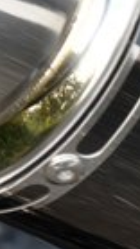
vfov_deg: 5.1
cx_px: 395
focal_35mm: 422
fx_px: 2790
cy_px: 202
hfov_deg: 2.8
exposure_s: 1/200
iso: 500
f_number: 8
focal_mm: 70
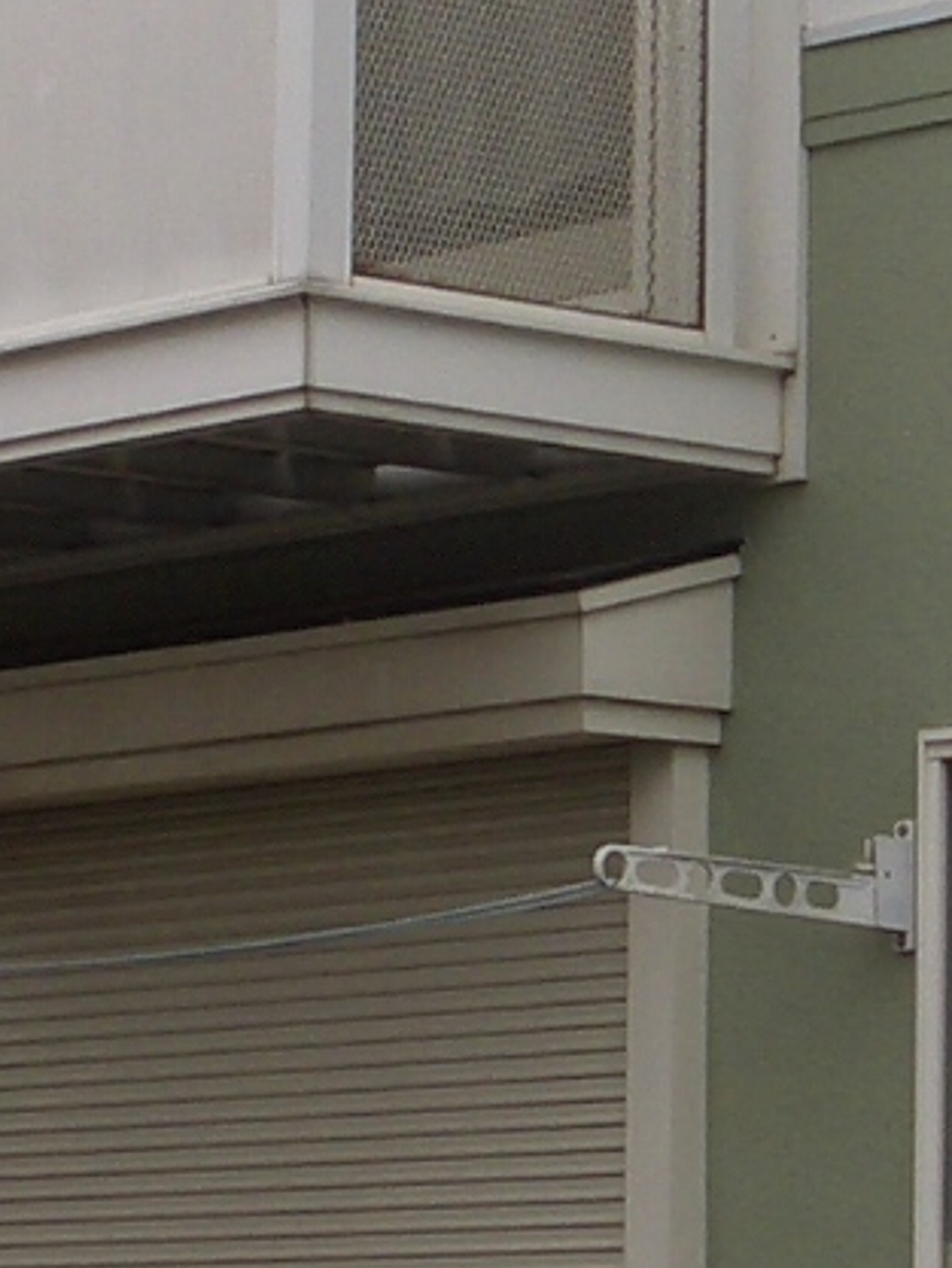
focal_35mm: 172
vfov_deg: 11.5
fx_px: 6304
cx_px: 627
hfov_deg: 8.6
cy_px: 432
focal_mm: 5.8
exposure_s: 1/320
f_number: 4.3
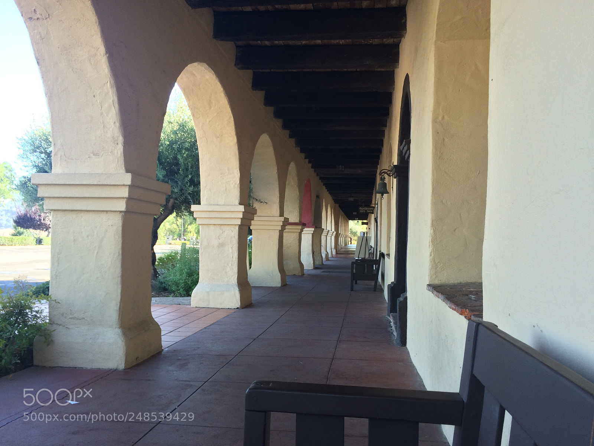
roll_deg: -2.5
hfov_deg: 61.7
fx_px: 498
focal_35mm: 29
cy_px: 223
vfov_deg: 48.2
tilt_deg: +0.1
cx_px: 297
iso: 50
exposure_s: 1/120
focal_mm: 4.15
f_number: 2.2
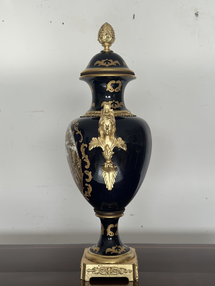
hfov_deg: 30.3
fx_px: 398
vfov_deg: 39.7
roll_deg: +0.7
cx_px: 108
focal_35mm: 48
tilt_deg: -2.4
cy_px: 143
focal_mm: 6.86
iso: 125
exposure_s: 1/62
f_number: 1.78
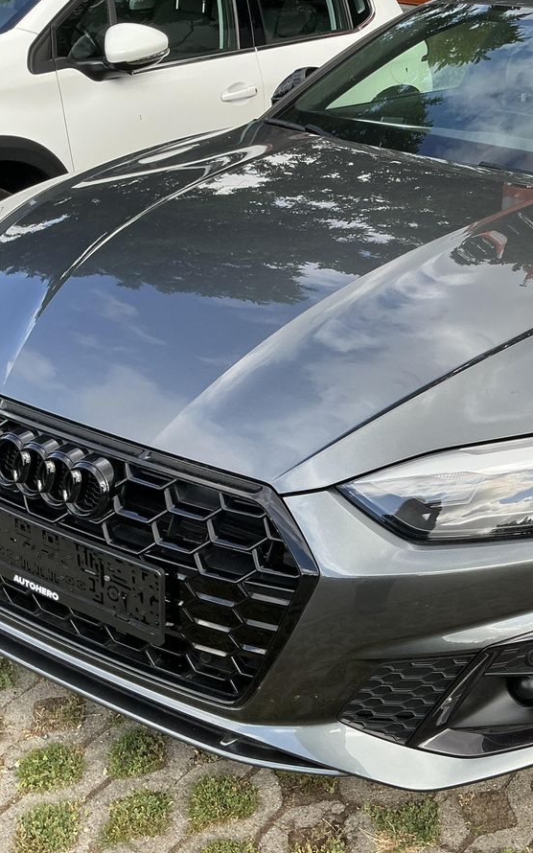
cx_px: 500
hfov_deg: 30.3
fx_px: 930
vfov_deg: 49.3
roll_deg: -6.5
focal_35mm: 40
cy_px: 424
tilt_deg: -24.4
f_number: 1.8
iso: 25
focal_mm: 3
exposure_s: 1/333
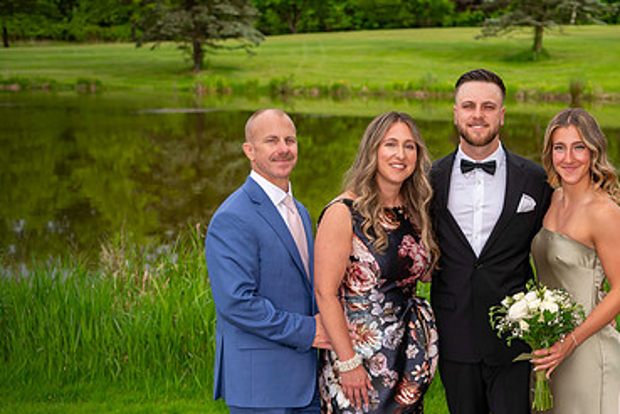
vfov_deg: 20.5
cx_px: 497
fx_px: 1137
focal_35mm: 66
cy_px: 286
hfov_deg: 29.8
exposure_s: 1/3200
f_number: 3.2
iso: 400
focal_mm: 40
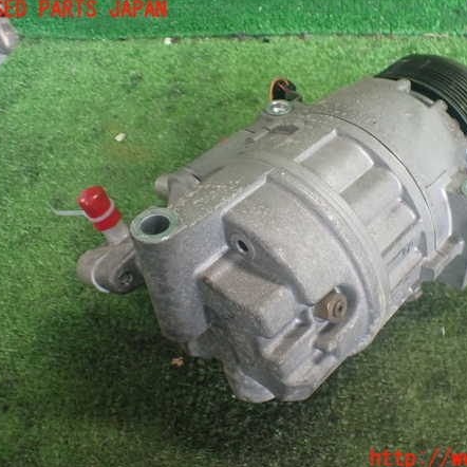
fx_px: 549
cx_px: 292
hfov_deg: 45.7
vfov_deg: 46.0
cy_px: 235
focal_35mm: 36
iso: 800
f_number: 2.3
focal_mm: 5.4
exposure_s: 1/80
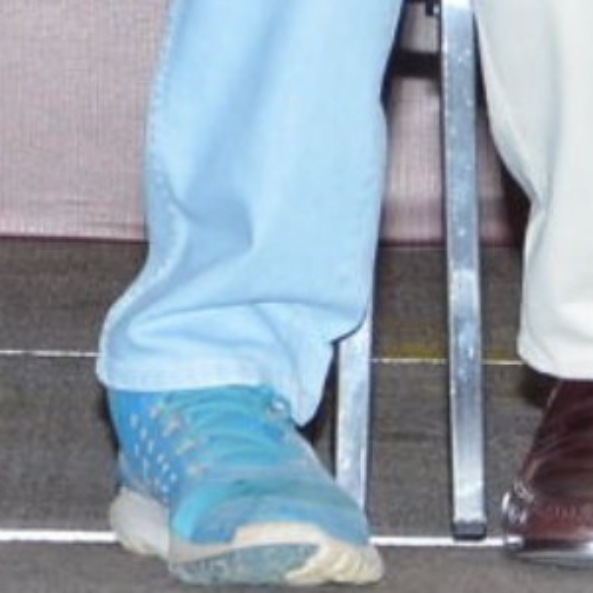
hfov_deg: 3.5
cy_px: -583
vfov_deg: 3.5
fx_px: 9633
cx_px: 802
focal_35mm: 497
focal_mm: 52
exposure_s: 1/125
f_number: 5.6
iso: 1000
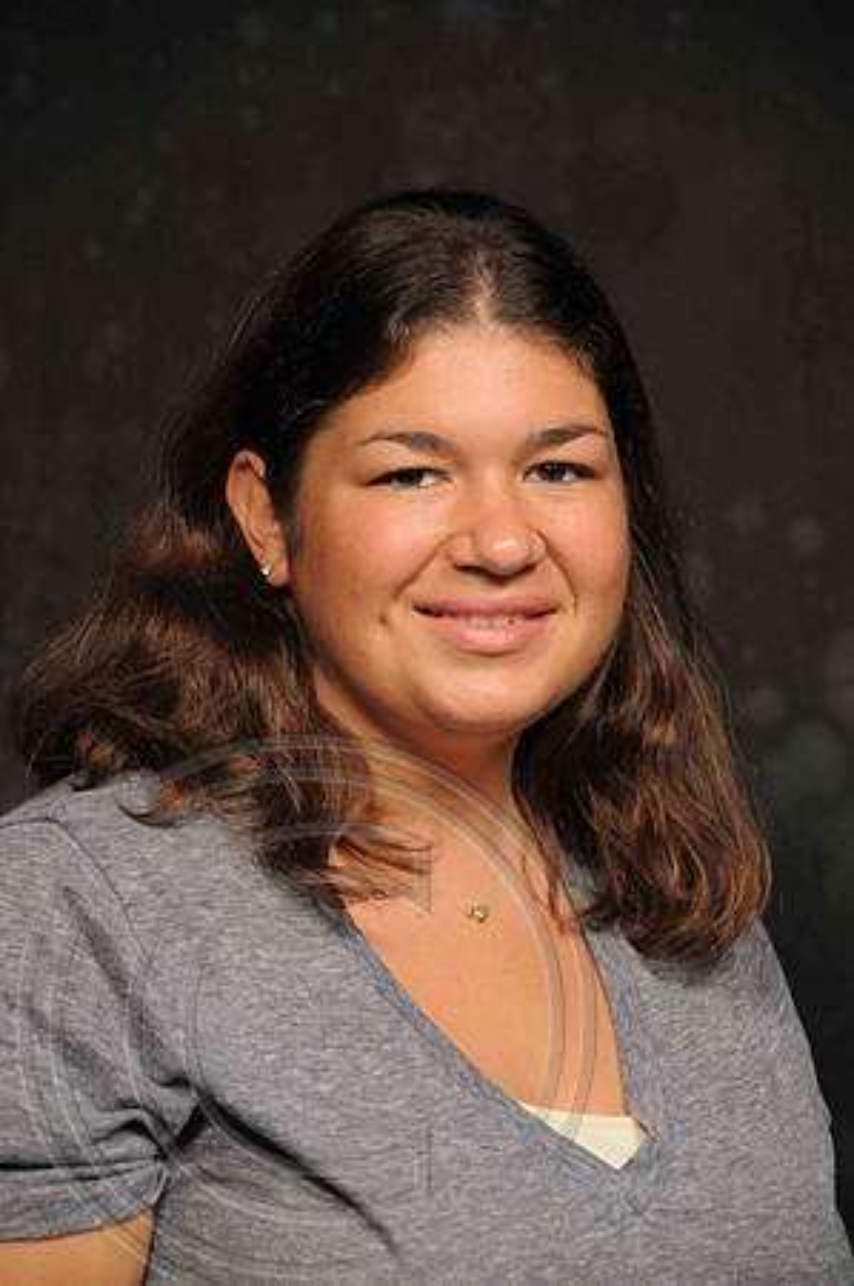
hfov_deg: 9.1
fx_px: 5349
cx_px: 427
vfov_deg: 13.7
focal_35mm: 150
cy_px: 643
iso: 200
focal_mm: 100
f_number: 5.6
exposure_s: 1/30
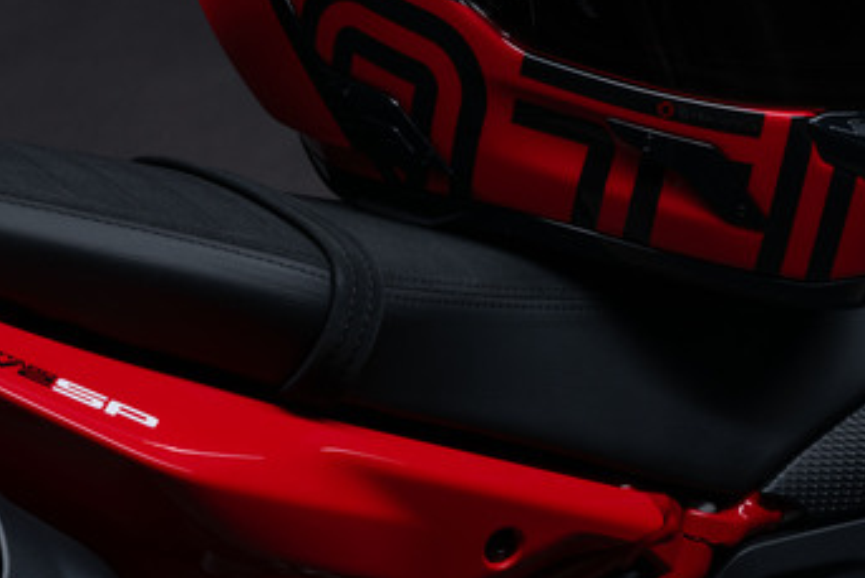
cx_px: 436
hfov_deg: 20.4
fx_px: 2404
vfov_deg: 13.6
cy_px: 35
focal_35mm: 100
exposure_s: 1/160
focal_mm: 44
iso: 100
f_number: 11
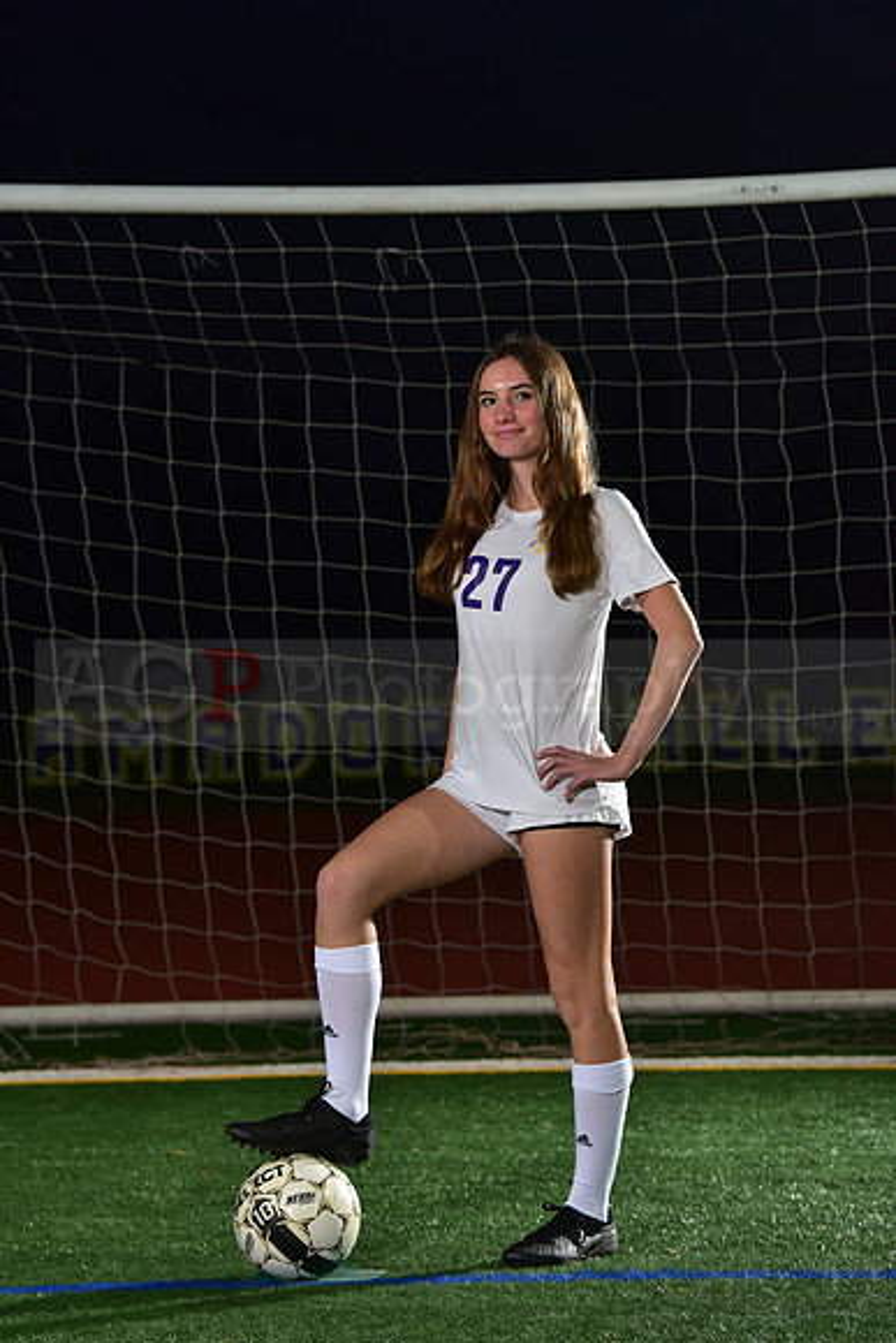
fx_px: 4477
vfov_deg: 17.1
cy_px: 672
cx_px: 448
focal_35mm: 120
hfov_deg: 11.4
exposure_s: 1/200
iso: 1000
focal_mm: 120
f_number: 5.6
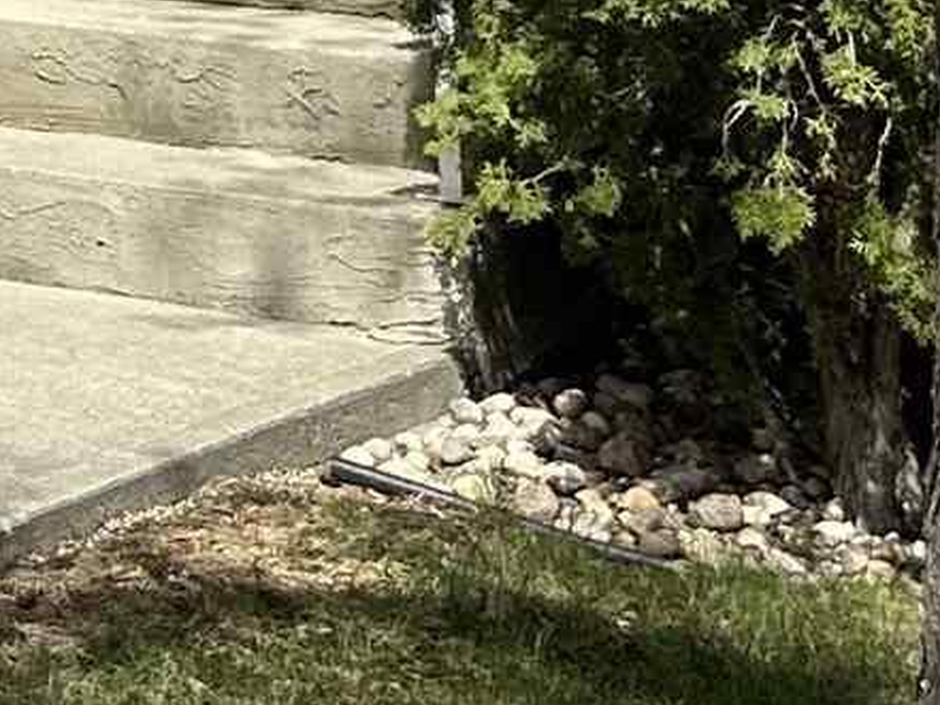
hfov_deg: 10.9
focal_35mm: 167
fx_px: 4536
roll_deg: +0.2
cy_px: -1468
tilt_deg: +10.3
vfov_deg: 7.7
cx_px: -855
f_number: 1.78
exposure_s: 1/3717
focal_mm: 6.86
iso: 80
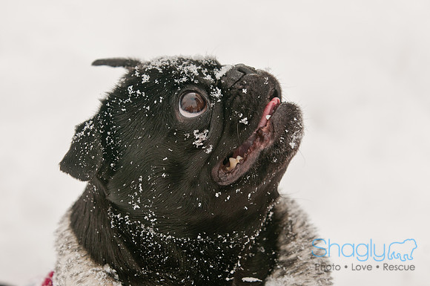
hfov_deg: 14.9
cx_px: 215
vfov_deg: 9.9
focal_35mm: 138
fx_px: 1646
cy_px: 143
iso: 200
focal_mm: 92
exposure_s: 1/640
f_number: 5.6
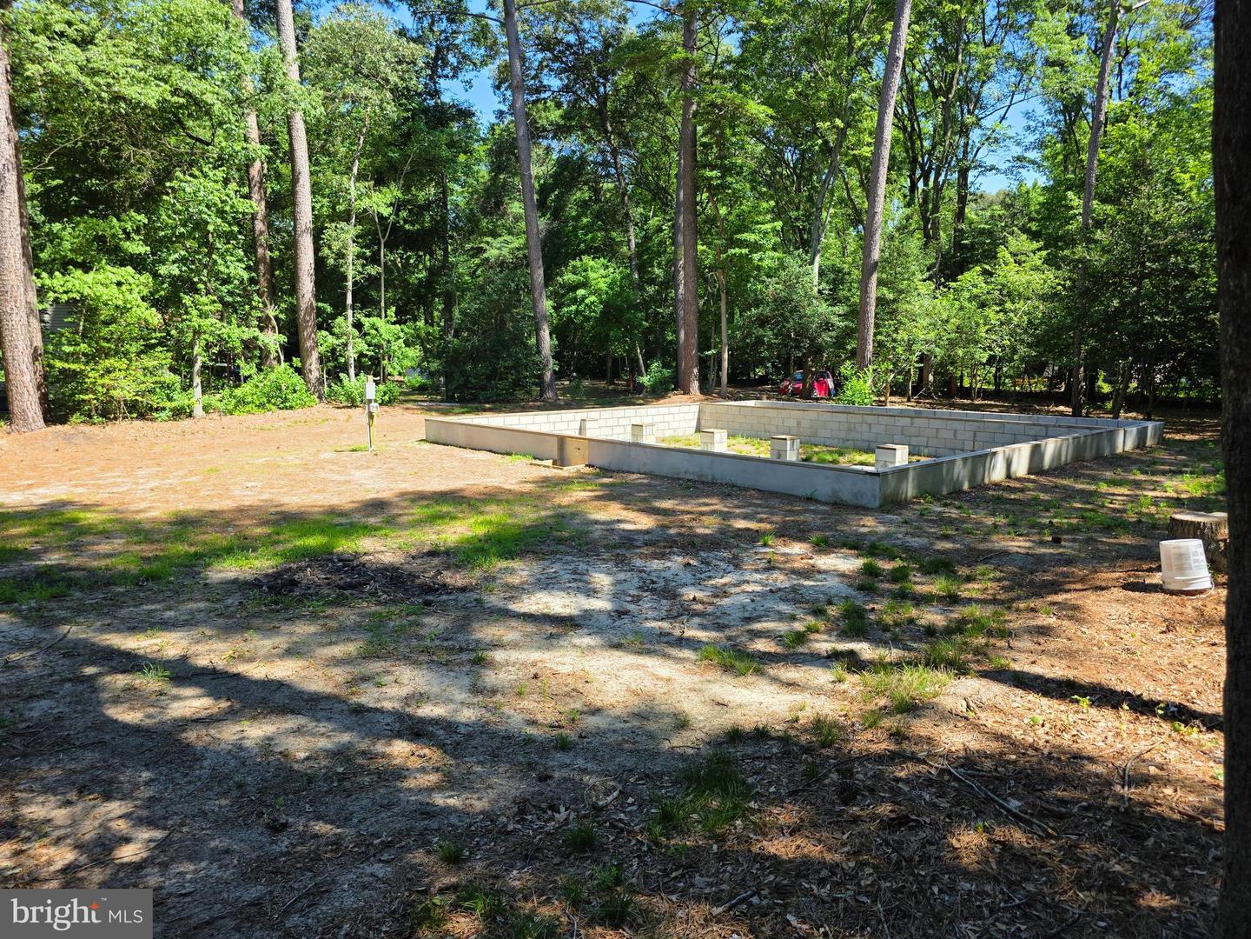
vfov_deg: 58.9
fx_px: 831
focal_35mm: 23
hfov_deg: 73.9
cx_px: 626
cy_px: 470
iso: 80
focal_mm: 6.3
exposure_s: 1/1632
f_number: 1.7
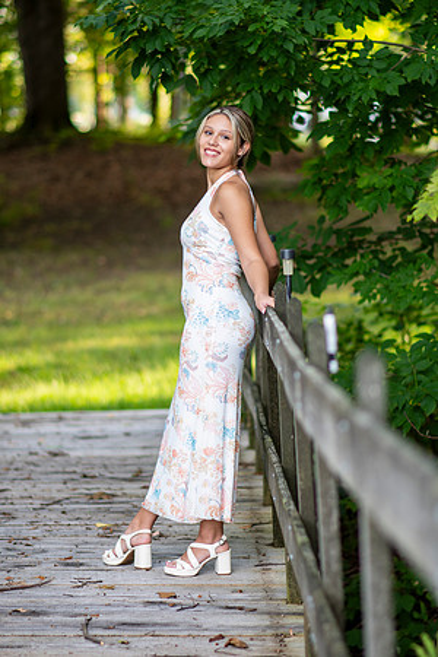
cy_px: 328
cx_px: 219
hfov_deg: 10.8
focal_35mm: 127
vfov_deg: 16.1
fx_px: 2318
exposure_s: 1/125
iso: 100
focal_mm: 85
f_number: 1.8
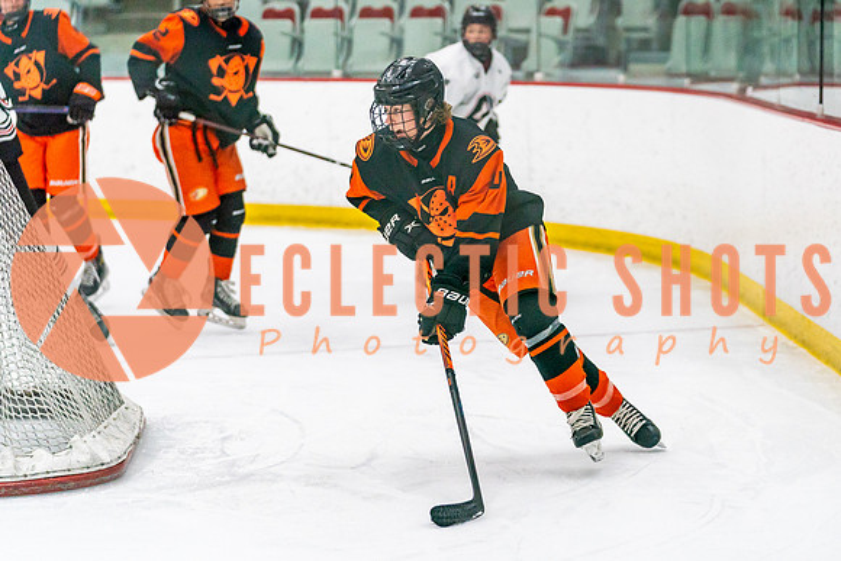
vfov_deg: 9.5
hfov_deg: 14.3
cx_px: 488
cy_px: 265
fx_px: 3359
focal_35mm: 144
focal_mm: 113
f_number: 2.8
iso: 3200
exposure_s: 1/1250
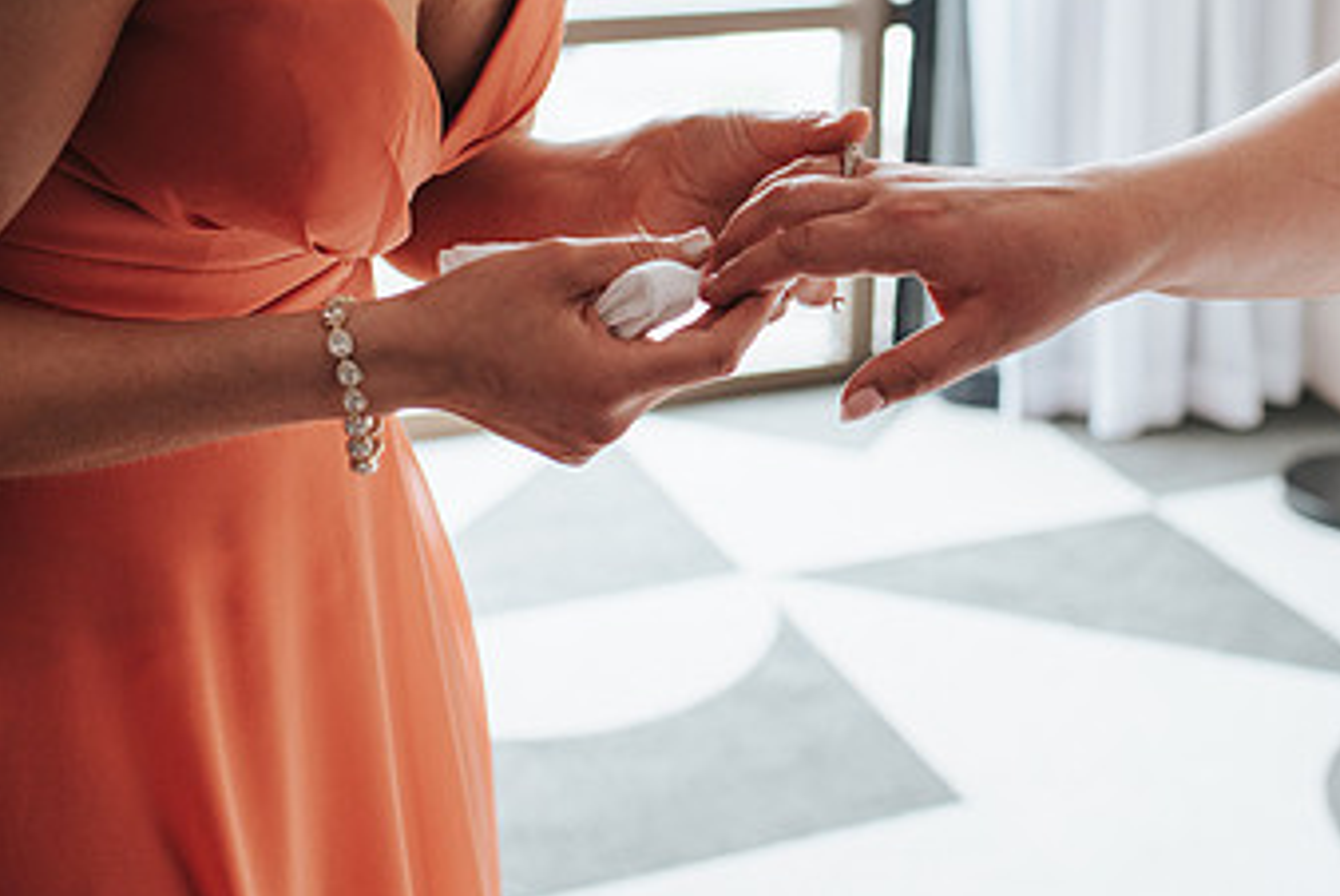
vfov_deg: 22.6
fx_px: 2235
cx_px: 892
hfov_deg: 33.1
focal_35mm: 60
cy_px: 283
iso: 560
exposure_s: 1/250
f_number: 3.2
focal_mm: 35
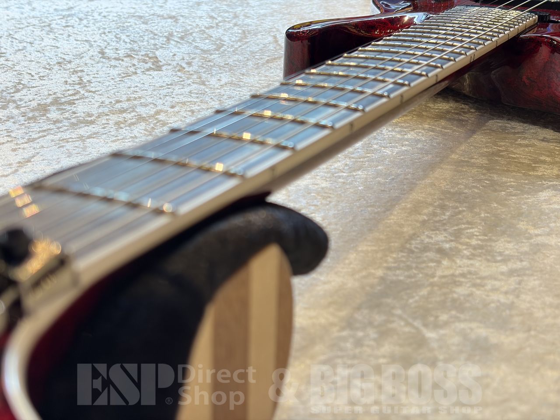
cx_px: 280
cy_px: 210
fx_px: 841
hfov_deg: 36.8
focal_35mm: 52
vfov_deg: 28.0
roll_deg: +0.1
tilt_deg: -22.4
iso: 125
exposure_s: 1/60
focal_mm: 5.96
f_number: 1.6
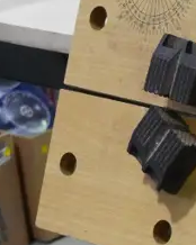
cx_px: 385
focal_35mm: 202
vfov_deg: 9.0
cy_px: 493
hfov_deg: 7.4
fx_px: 1467
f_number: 4.9
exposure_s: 1/80
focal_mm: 22
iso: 3200
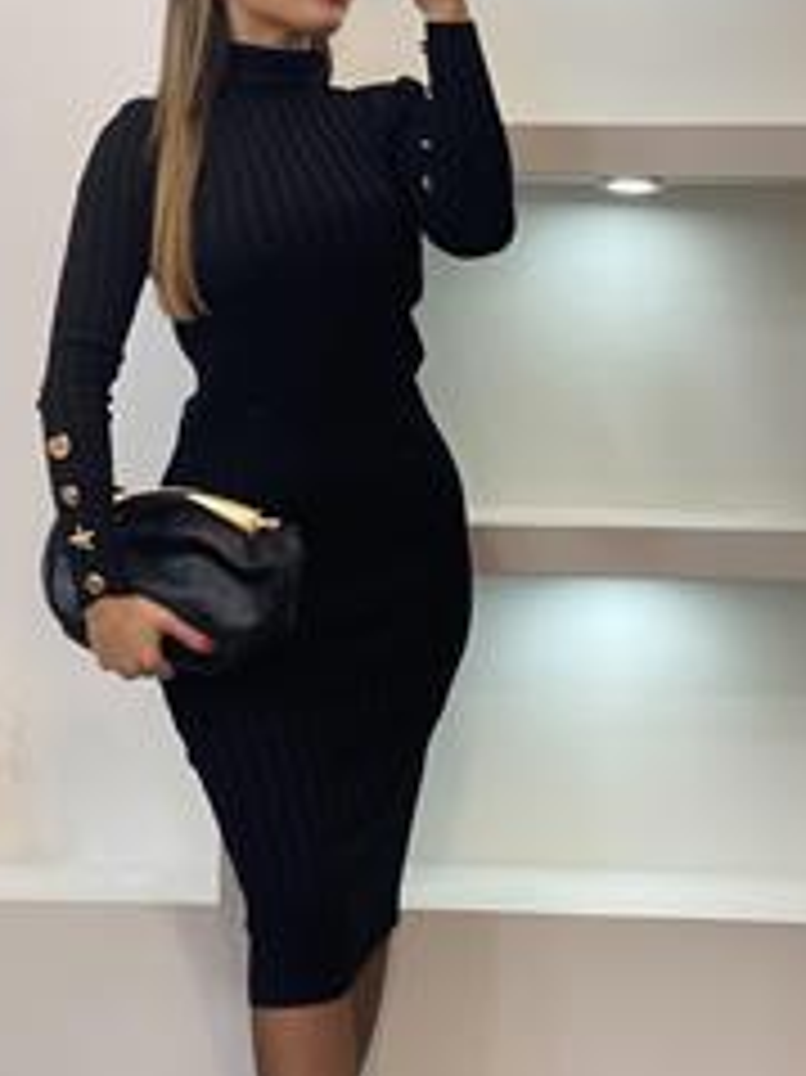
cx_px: 261
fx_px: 2797
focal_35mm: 90
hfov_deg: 16.4
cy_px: 597
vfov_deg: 21.8
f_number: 2
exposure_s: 1/100
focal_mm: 6
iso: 80
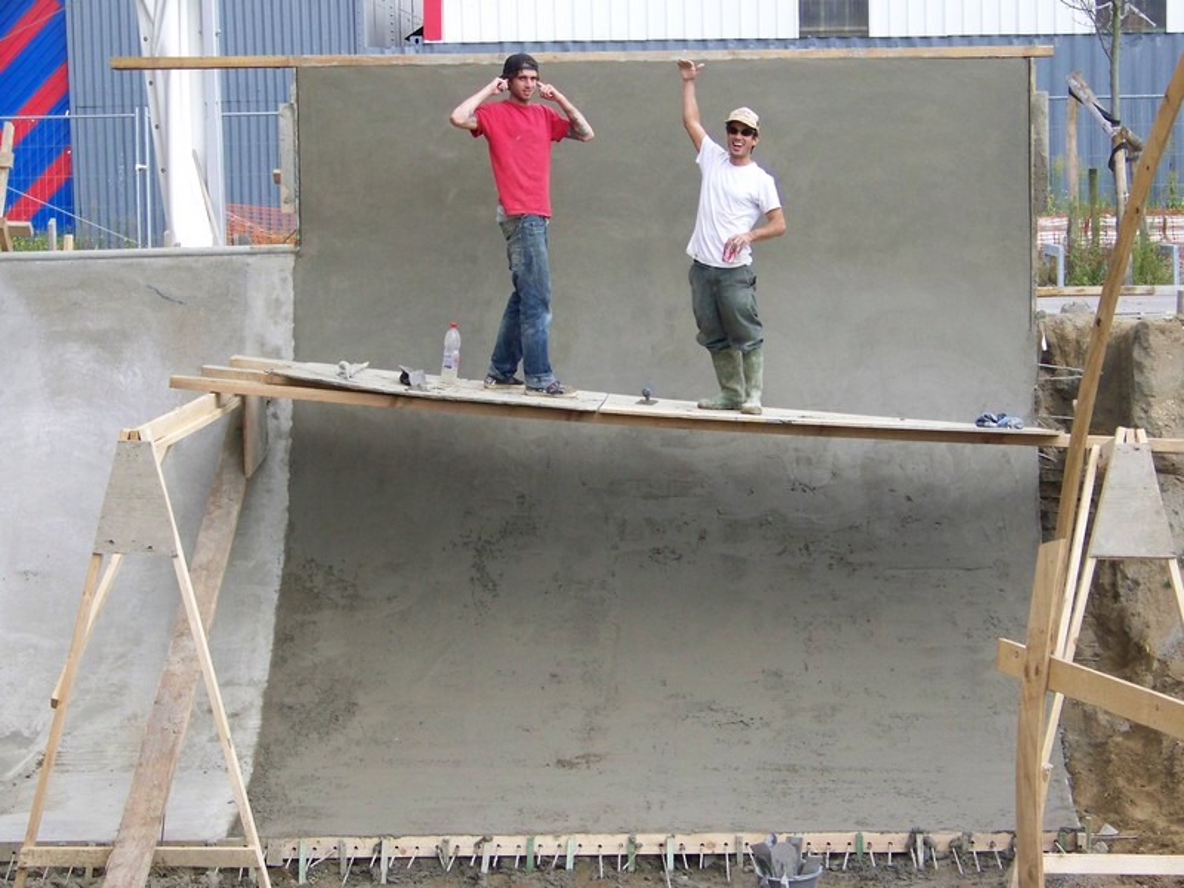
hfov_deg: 22.5
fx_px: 2976
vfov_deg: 17.0
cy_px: 444
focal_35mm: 87
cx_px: 592
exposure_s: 1/800
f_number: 3.2
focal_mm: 14.6
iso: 200
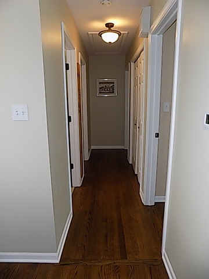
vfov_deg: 73.9
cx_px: 104
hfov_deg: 58.9
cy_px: 140
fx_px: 185
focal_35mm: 23
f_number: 3.1
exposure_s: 1/30
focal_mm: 4
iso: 200
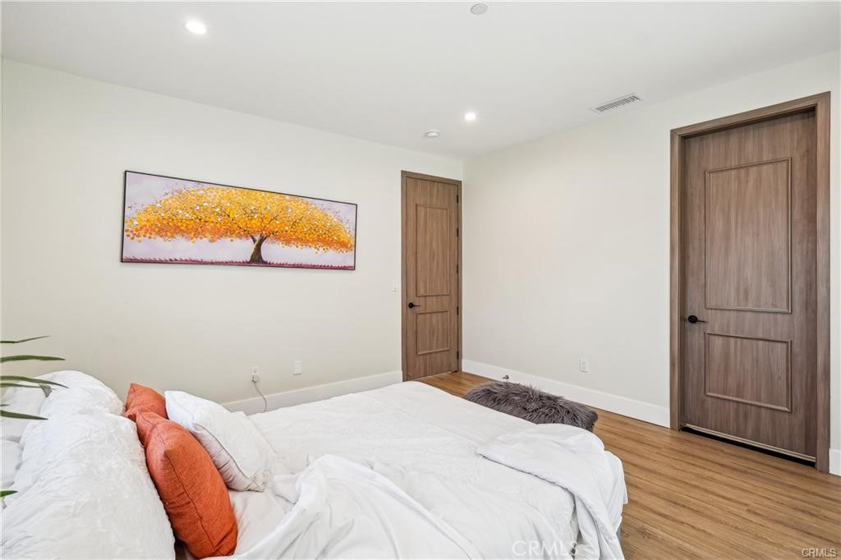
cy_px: 280
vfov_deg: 73.7
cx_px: 420
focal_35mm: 16
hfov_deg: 96.8
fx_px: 374
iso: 160
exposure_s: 1/13
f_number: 8
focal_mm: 10.5
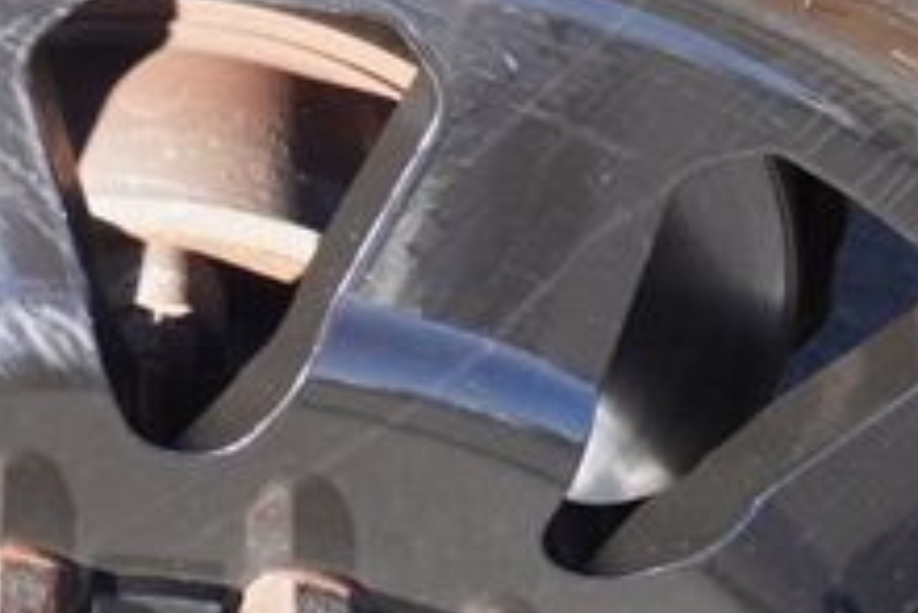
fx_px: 4091
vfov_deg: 8.6
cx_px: 188
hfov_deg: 12.7
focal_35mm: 160
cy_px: 104
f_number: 4
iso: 200
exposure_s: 1/160
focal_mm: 23
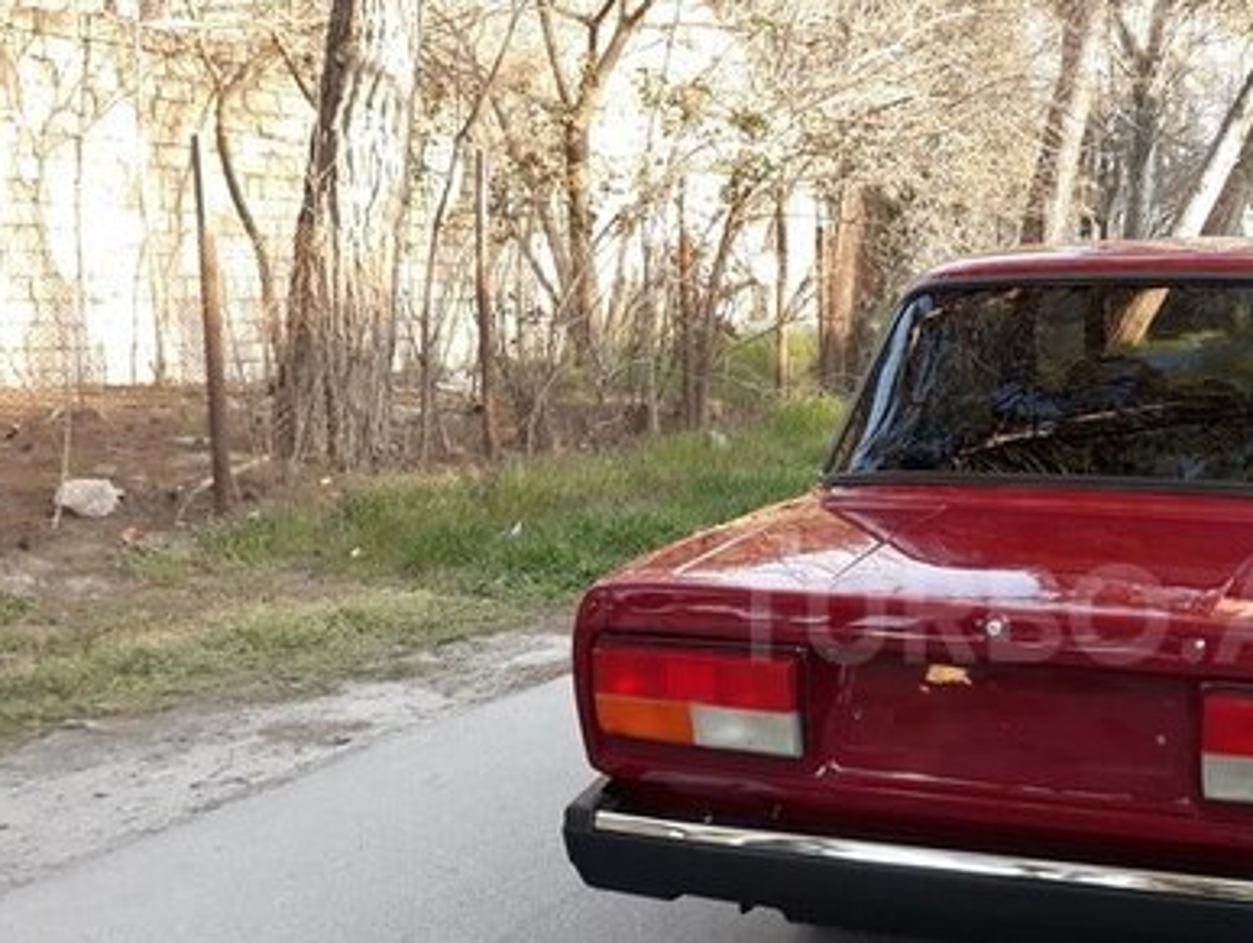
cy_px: 614
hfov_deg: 39.1
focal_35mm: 46
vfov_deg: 31.4
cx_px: 1055
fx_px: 1667
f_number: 1.7
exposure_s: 1/100
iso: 64
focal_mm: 3.71
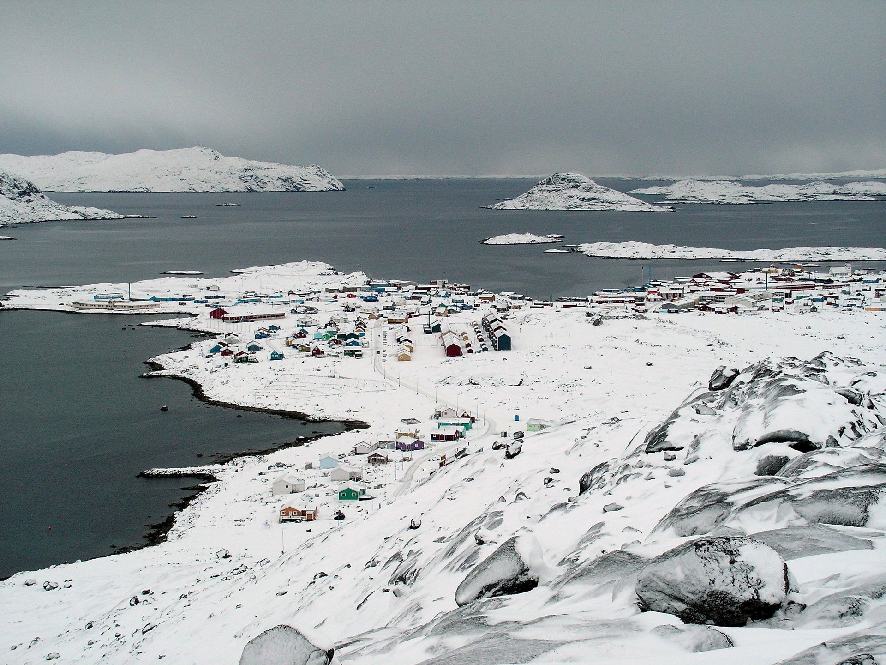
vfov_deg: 23.3
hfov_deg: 30.7
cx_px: 443
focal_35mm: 63
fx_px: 1612
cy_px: 332
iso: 80
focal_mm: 10.6
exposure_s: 1/80
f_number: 3.3
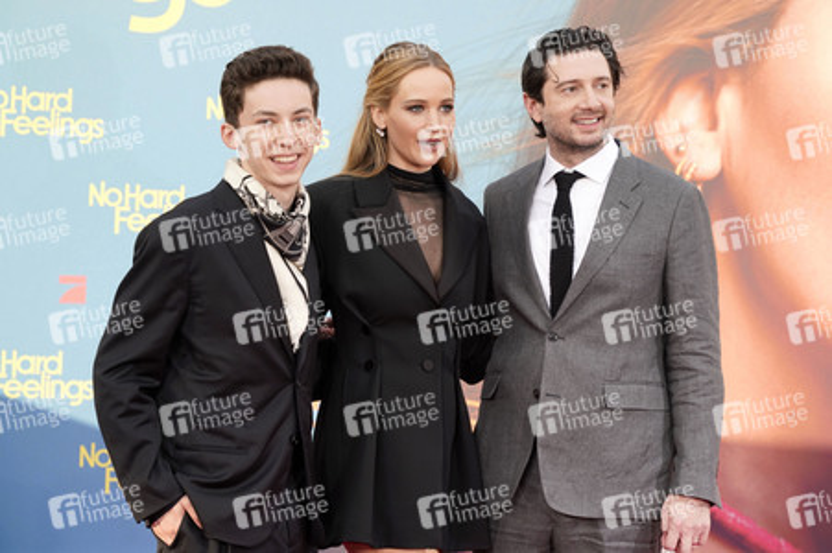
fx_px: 2009
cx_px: 416
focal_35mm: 87
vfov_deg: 15.7
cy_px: 276
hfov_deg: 23.4
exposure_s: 1/250
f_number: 5.6
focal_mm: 87
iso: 320
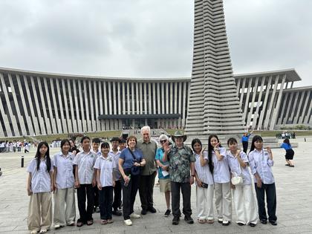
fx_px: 234
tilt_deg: +5.3
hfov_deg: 67.3
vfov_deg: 53.1
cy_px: 117
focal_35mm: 26
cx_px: 156
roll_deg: +1.8
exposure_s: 1/1139
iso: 50
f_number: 1.6
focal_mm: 5.96
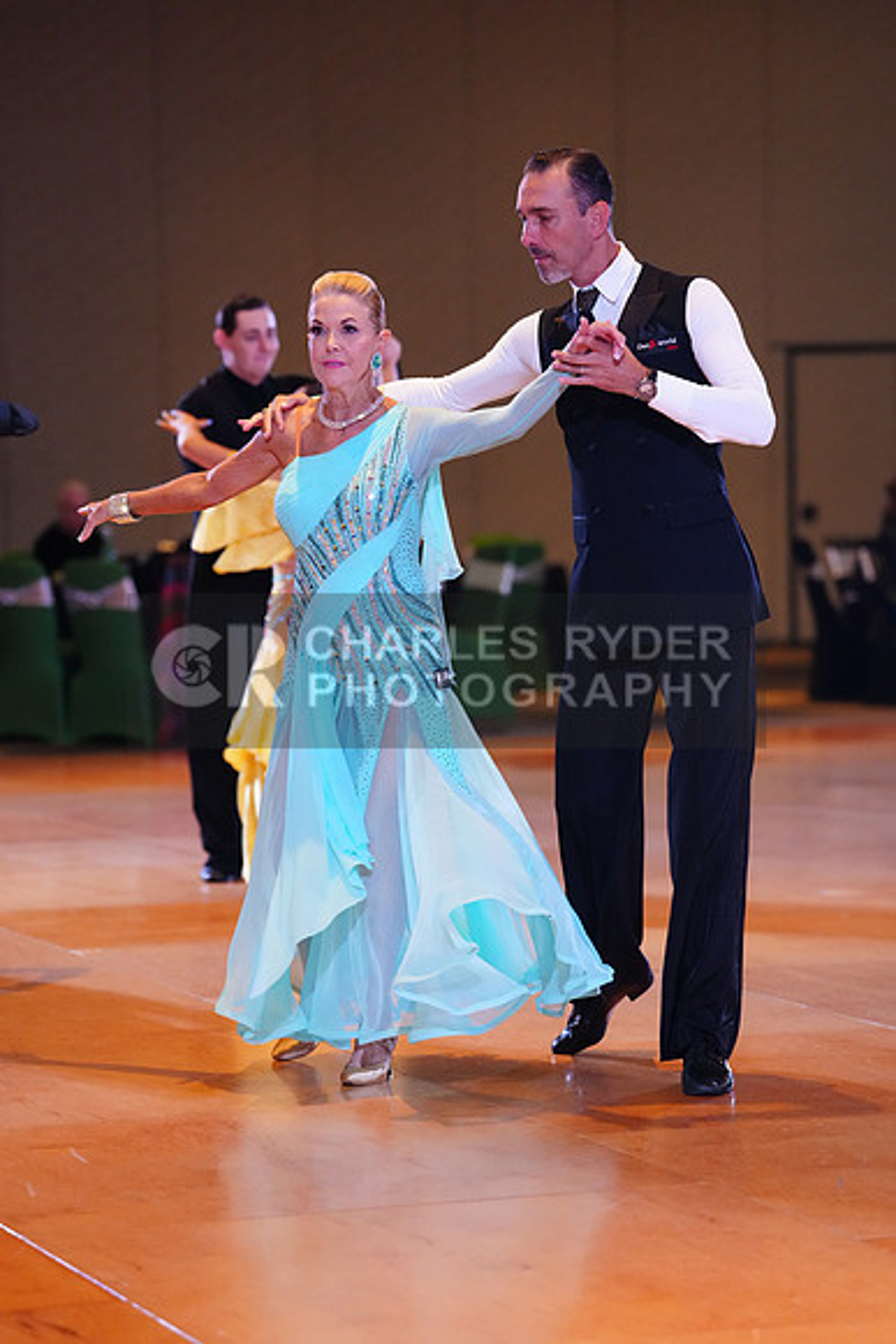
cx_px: 448
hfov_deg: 11.7
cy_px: 672
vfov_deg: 17.5
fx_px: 4365
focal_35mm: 117
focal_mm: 117
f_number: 2.8
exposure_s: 1/500
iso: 5000
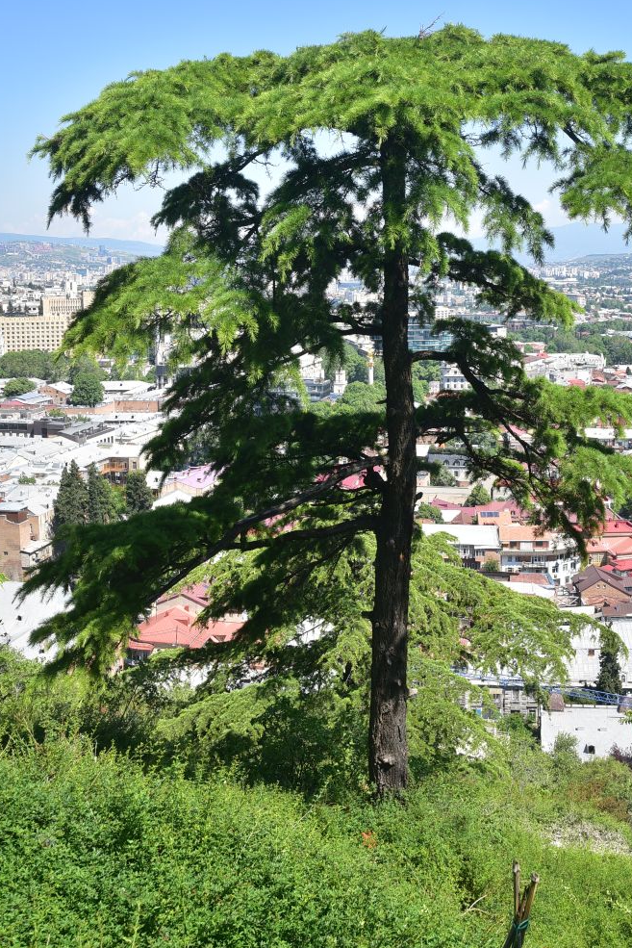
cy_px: 349
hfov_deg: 20.6
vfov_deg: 30.4
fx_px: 1737
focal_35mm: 66
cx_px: 390
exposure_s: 1/200
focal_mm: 50
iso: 400
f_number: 13
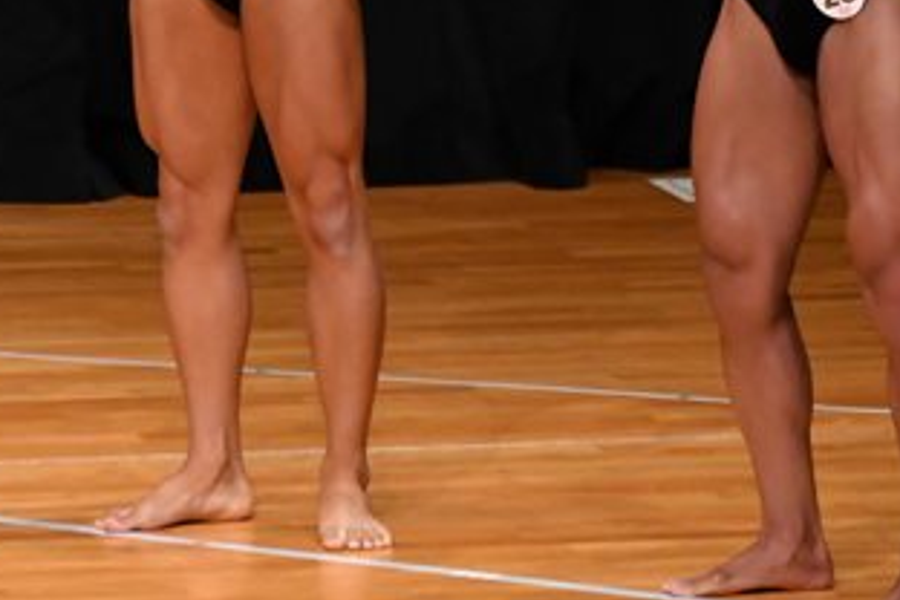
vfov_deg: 1.9
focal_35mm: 707
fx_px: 17674
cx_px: 475
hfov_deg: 2.9
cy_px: -29
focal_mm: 190
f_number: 5.6
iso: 4000
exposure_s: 1/400
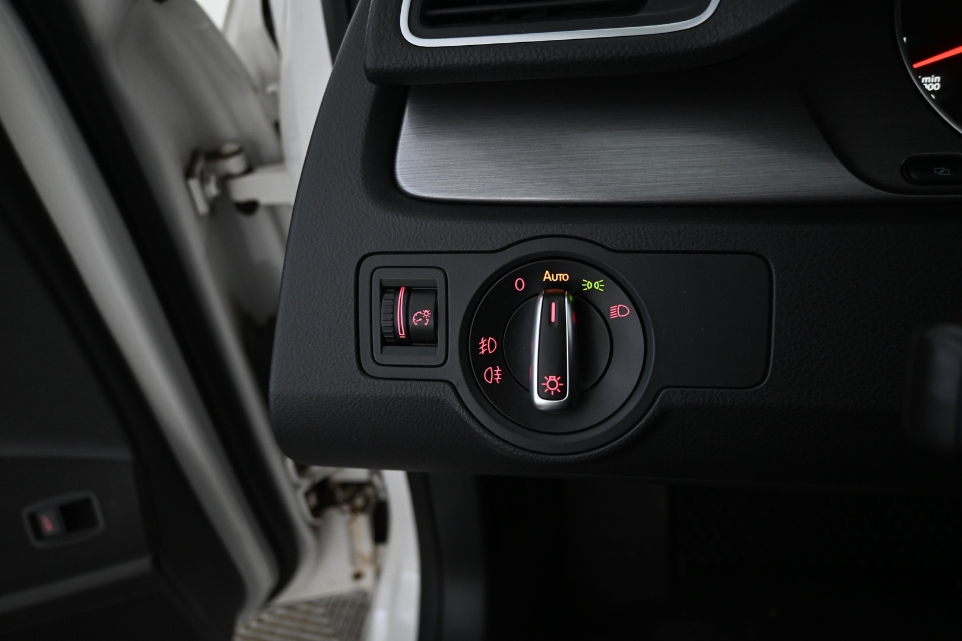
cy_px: 320
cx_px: 481
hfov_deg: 61.9
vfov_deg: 43.6
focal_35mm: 30
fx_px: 802
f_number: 3.8
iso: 1600
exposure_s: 1/30
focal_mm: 20
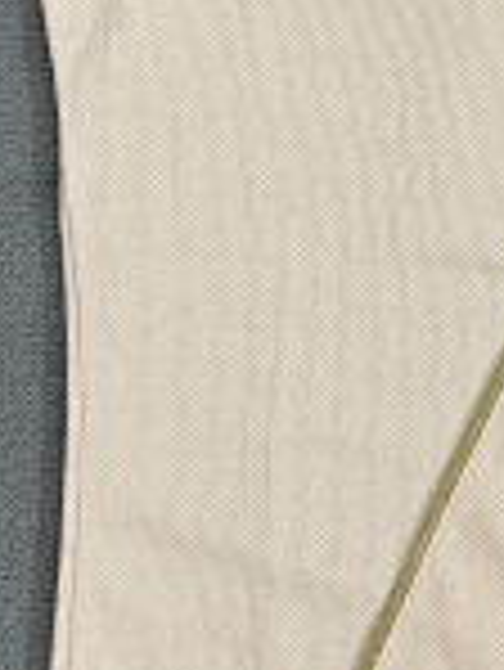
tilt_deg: -85.2
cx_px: 688
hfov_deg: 11.2
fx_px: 2501
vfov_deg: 14.8
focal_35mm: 129
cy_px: -126
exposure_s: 1/50
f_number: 1.78
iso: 125
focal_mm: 6.76
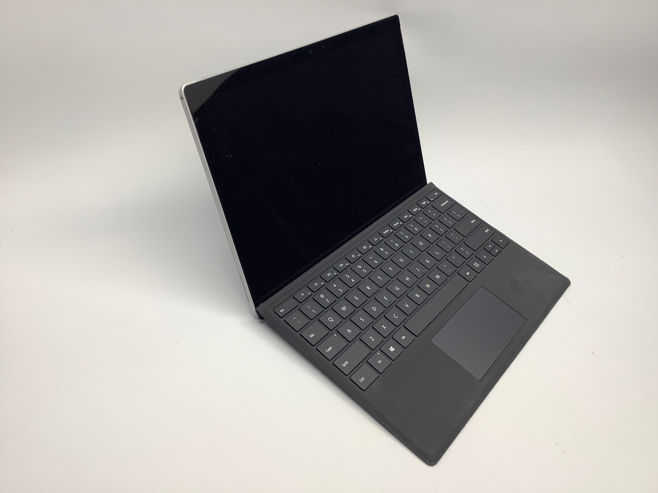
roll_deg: -15.3
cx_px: 329
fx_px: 589
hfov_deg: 58.4
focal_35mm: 31
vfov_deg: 45.4
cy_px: 246
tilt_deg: -42.1
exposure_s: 1/120
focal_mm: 3.3
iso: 40
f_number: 2.4
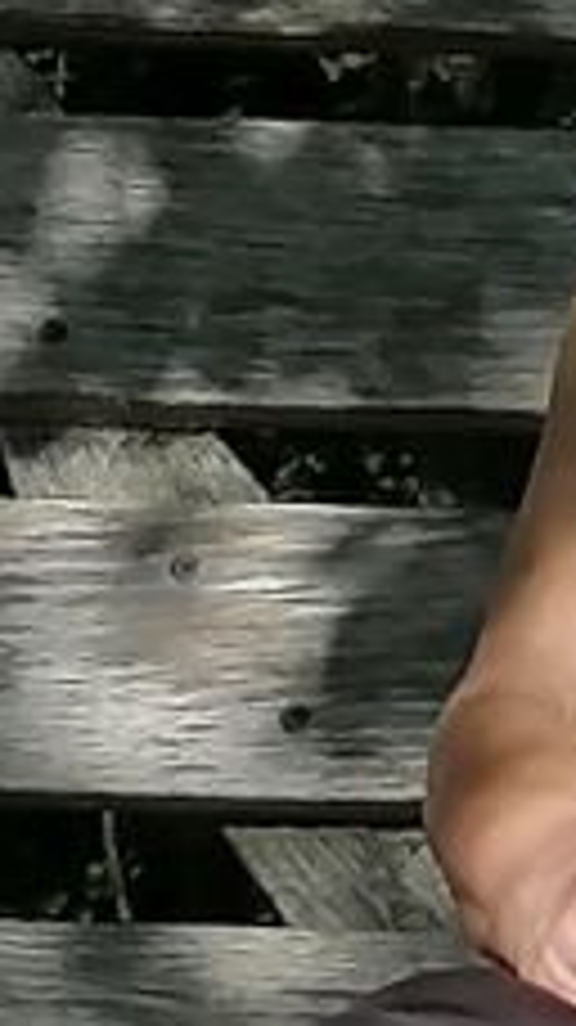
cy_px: 414
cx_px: 1184
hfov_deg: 3.1
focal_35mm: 395
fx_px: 10741
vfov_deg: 5.5
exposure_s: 1/1035
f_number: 1.8
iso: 50
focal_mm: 4.75
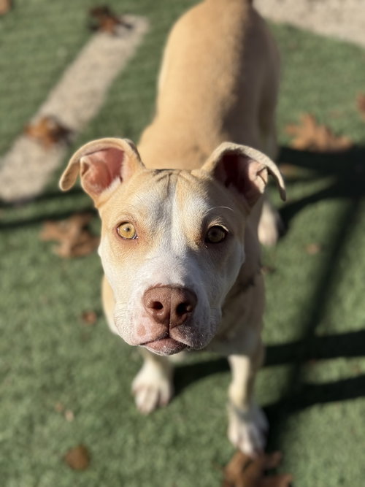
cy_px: 244
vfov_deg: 39.7
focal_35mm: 48
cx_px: 182
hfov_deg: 30.3
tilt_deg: -56.2
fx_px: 675
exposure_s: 1/4878
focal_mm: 6.76
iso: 64
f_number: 1.78
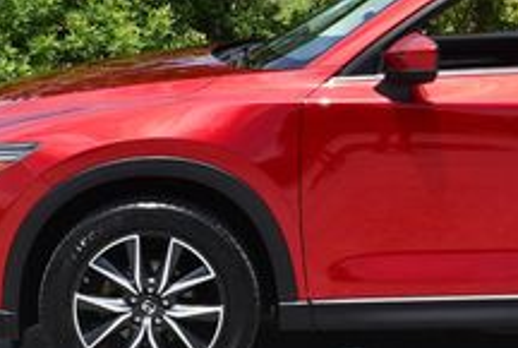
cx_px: 518
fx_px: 2220
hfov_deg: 13.1
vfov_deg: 8.9
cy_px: 12
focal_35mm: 154
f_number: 8
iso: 110
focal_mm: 26
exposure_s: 1/250
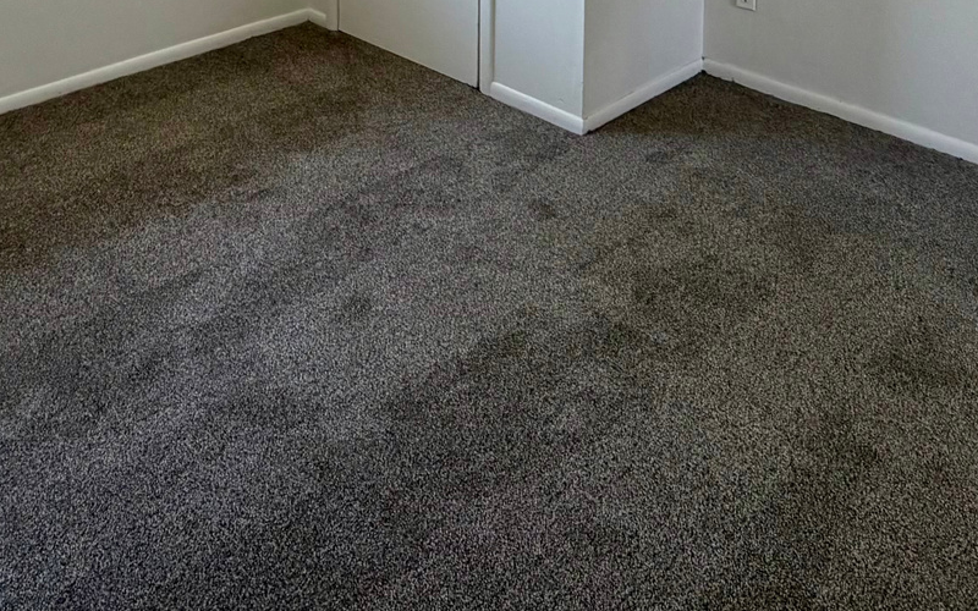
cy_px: -259
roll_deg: -0.2
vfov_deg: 26.3
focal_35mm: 38
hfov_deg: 51.5
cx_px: 458
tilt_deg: -4.1
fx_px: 1013
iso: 100
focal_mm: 2.22
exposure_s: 1/121
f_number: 2.2
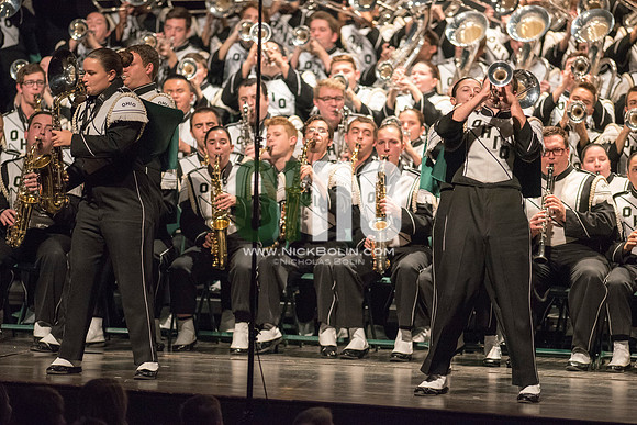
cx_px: 318
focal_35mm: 300
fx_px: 5309
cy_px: 212
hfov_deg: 6.9
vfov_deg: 4.6
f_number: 2.8
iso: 4000
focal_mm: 300
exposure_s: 1/500
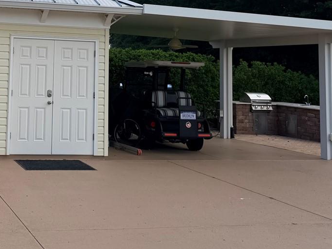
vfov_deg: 25.1
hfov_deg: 32.1
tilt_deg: +6.9
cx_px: 13
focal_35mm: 56
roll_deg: -1.8
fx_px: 537
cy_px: 12
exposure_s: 1/4673
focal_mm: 6.76
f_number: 1.78
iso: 80
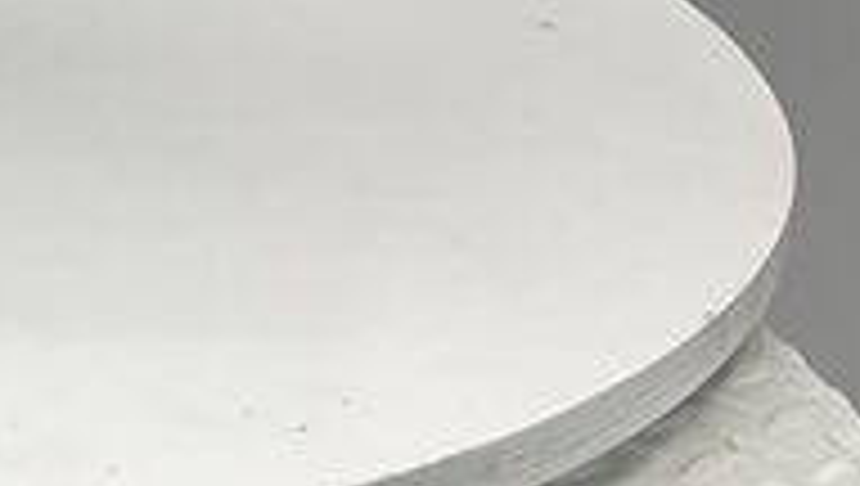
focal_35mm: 132
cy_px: -135
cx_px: -558
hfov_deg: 14.7
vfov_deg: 9.1
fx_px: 3014
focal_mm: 3
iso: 16
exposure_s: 1/173
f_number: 1.8
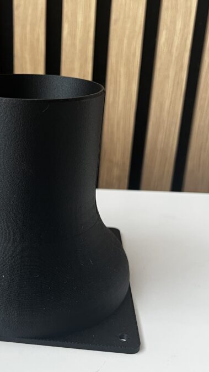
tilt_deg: -24.0
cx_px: 22
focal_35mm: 43
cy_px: 203
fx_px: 424
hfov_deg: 26.8
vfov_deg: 47.3
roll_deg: +0.5
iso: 160
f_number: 1.5
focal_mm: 5.7
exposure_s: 1/60
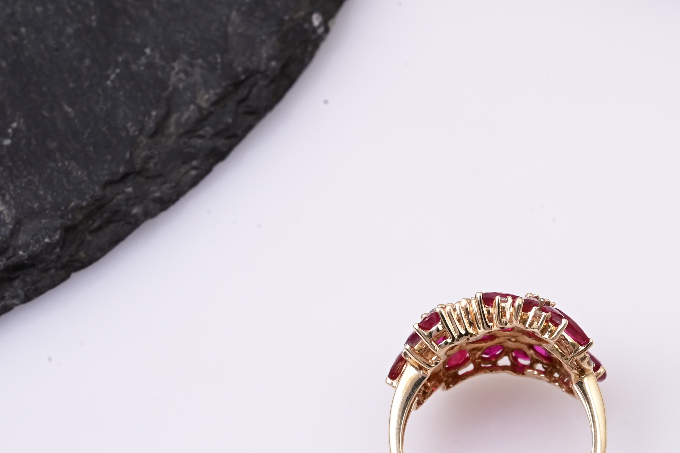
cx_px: 486
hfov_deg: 14.9
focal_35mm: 137
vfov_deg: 10.0
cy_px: 395
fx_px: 2588
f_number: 20
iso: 640
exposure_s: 1/80
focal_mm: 70
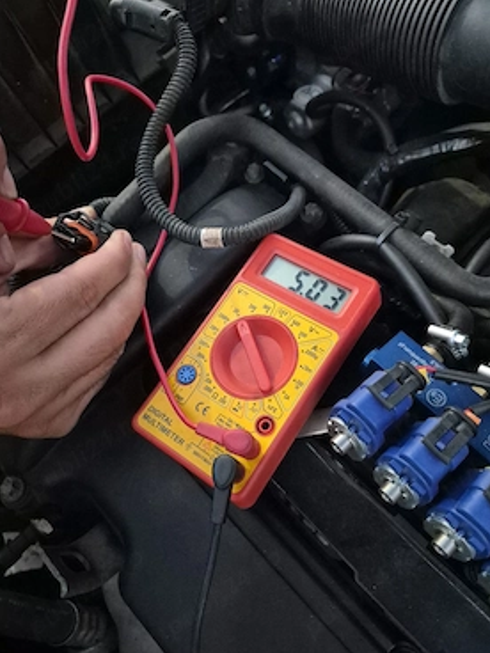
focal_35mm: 25
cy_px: 337
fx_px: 472
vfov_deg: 69.4
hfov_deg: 54.8
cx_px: 259
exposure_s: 1/100
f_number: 1.8
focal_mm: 5.4
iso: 2500
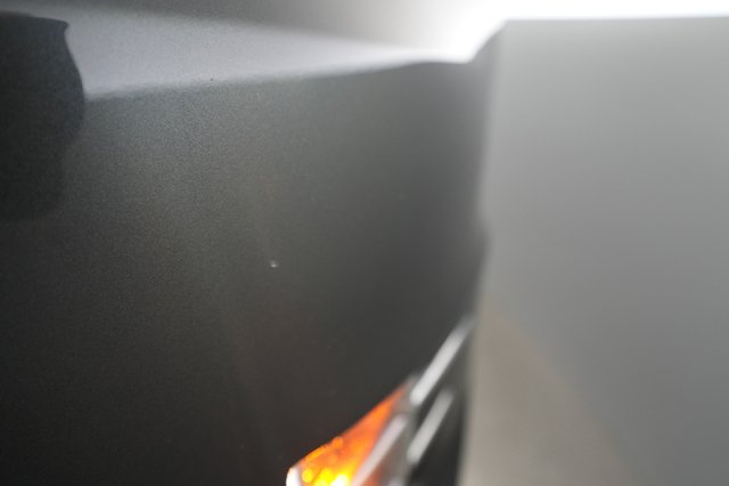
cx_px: 364
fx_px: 567
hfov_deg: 65.5
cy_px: 243
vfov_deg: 46.4
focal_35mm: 28
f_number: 4.5
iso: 2500
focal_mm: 28
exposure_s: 1/100
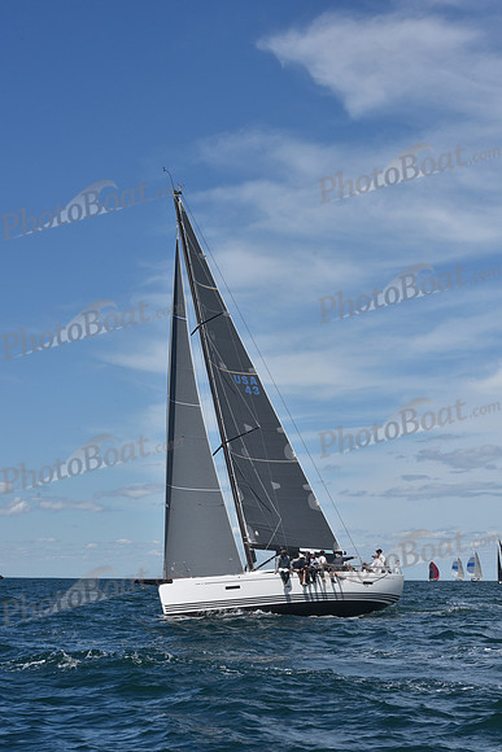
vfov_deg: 28.8
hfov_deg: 19.5
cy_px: 376
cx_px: 251
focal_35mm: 70
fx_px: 1463
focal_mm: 70
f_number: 11
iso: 250
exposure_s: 1/800
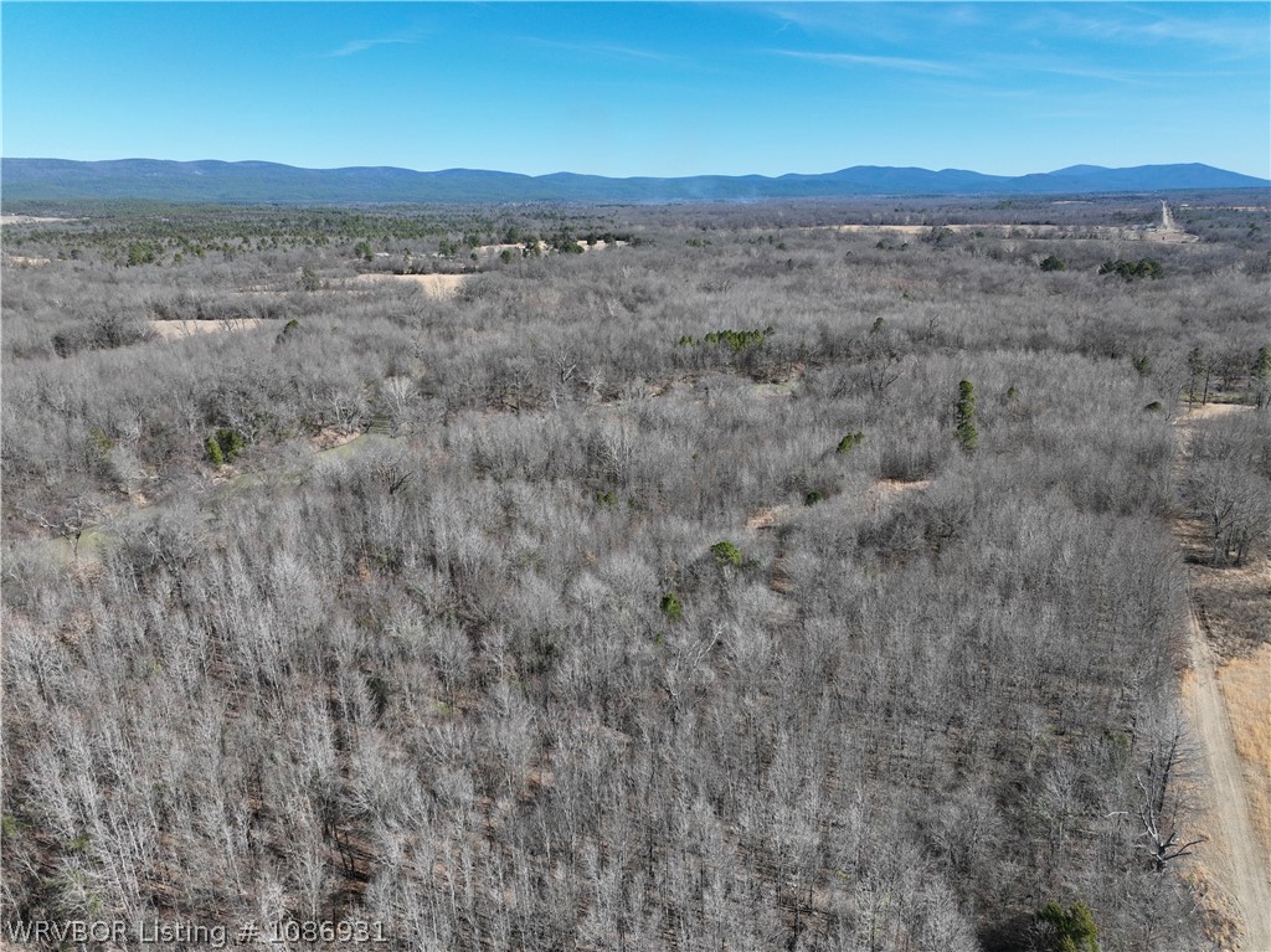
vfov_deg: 56.8
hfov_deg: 71.6
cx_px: 636
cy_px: 476
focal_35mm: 24
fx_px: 881
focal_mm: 12.29
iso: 130
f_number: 2.8
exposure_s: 1/1600
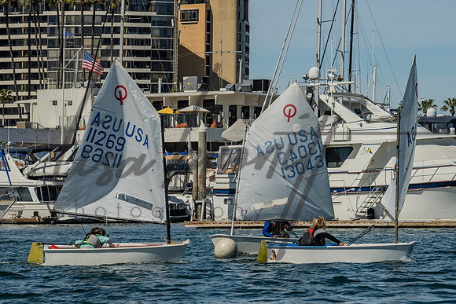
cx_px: 288
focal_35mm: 186
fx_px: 2360
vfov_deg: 7.4
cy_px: 129
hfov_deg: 11.0
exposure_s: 1/800
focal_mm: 92
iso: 250
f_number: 10
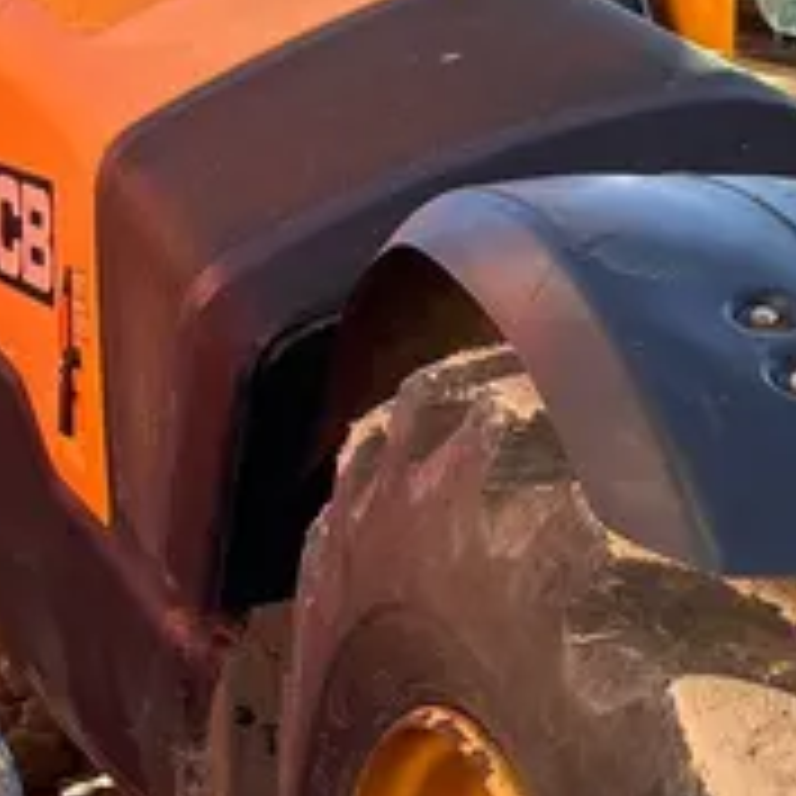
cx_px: 1124
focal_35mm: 95
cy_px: 367
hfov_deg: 16.9
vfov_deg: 18.3
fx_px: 2472
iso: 50
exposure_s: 1/709
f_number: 1.5
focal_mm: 5.7
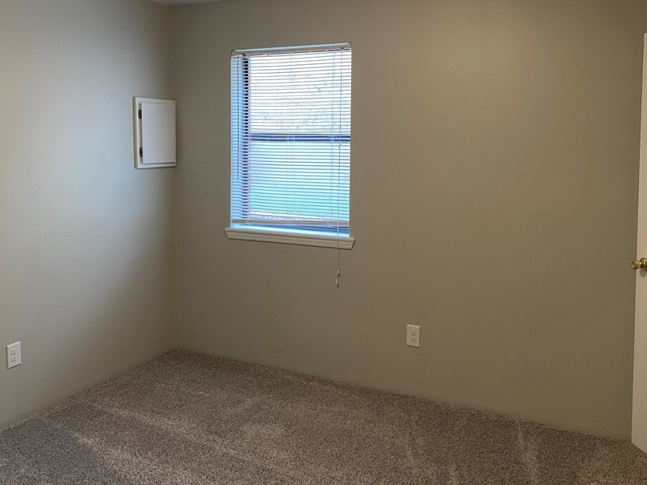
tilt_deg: -3.0
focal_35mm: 33
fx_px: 617
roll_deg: -0.1
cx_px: 320
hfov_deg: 55.4
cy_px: 180
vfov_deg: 42.6
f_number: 1.8
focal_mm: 4.25
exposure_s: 1/60
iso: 160
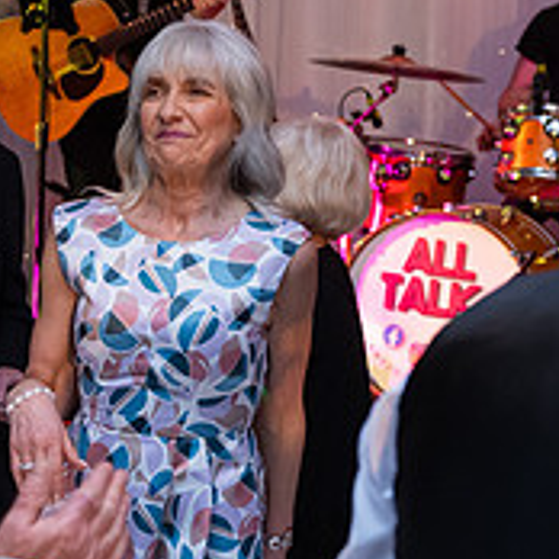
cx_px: 67
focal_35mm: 102
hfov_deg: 16.8
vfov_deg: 17.0
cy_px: 349
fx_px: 1864
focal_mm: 36
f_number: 3.5
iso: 1250
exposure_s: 1/160
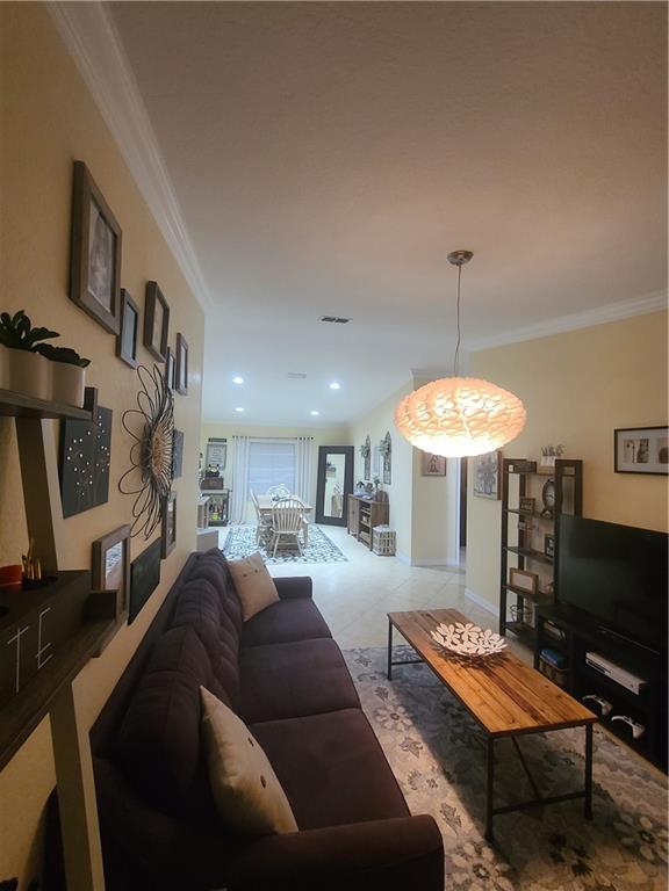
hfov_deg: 89.9
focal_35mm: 13
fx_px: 335
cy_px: 446
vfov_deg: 106.2
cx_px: 334
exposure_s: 1/30
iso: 400
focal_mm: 2.2
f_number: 2.2
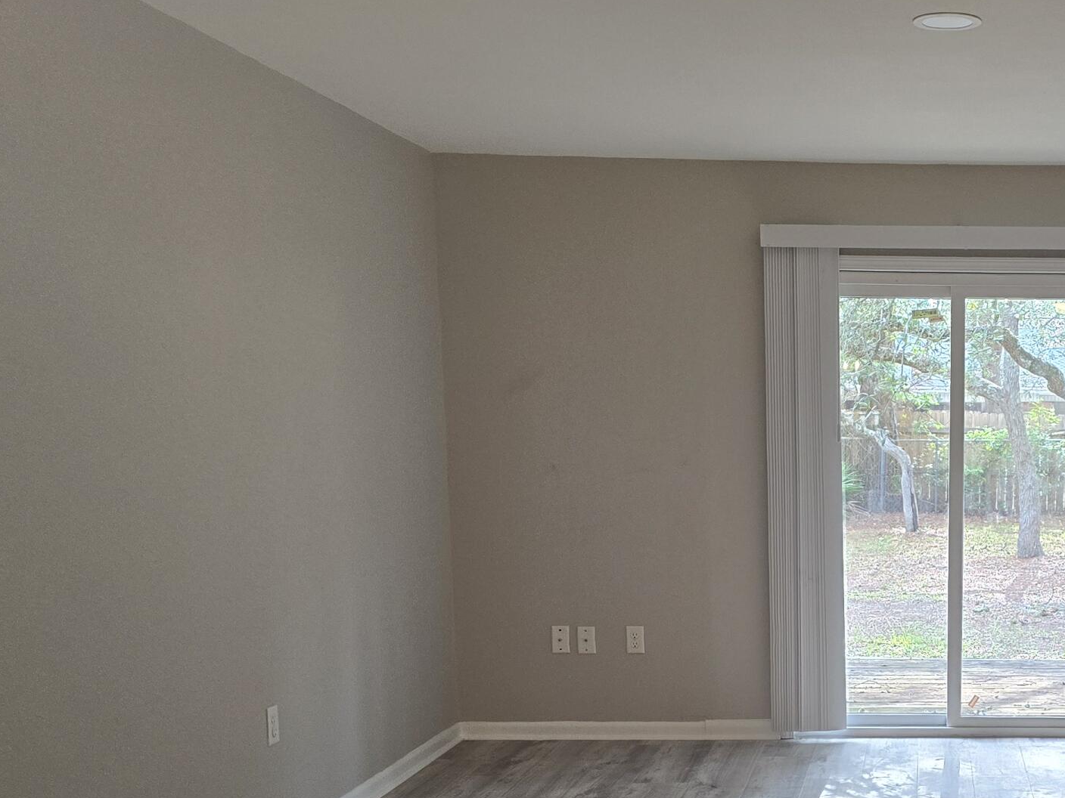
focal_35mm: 49
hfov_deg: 36.5
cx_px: 960
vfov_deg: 29.0
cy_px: 648
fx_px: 1508
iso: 160
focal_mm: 6.3
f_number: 1.7
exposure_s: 1/120
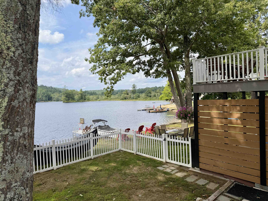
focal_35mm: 24
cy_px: 100
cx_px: 134
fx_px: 186
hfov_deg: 71.6
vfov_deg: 56.8
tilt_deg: -0.7
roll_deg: +1.9
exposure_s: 1/3953
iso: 80
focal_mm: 6.76
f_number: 1.78
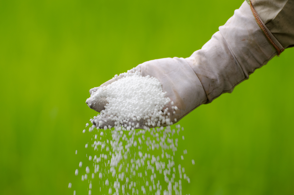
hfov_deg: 8.6
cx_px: 147
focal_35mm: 240
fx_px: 1956
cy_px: 98
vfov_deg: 5.7
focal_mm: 160
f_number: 4.8
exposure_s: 1/250
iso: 100
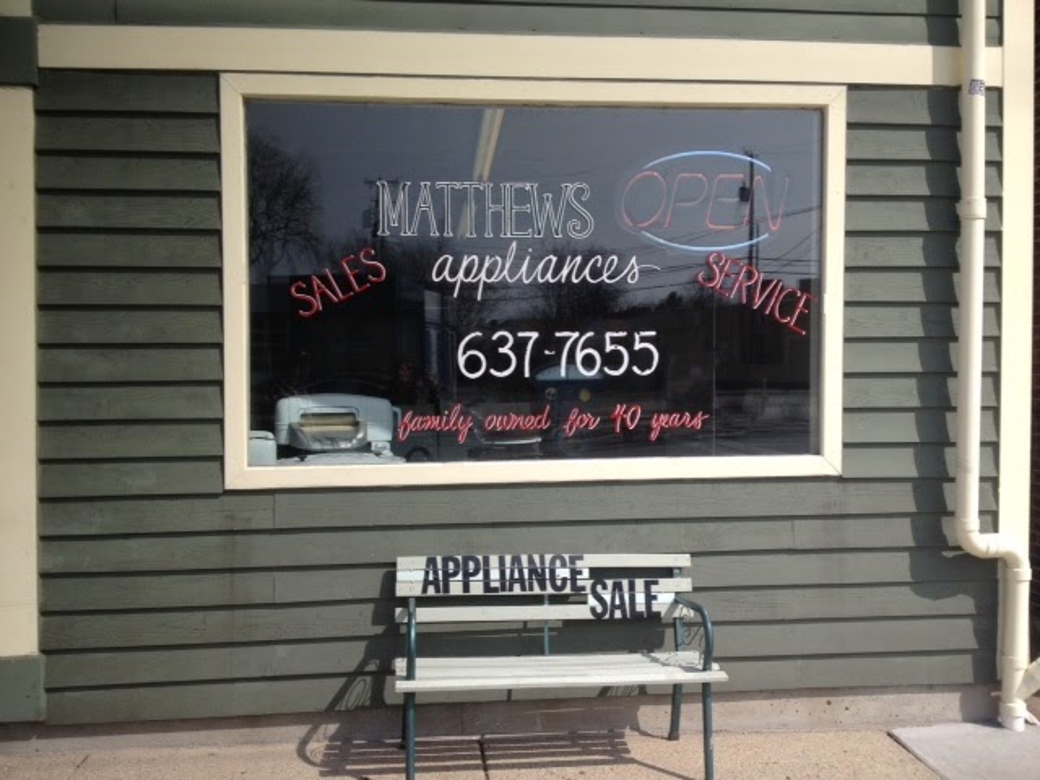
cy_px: 390
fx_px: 1052
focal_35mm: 35
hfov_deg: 52.6
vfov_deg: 40.7
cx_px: 520
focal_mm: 4.28
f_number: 2.4
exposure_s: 1/1453
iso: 50
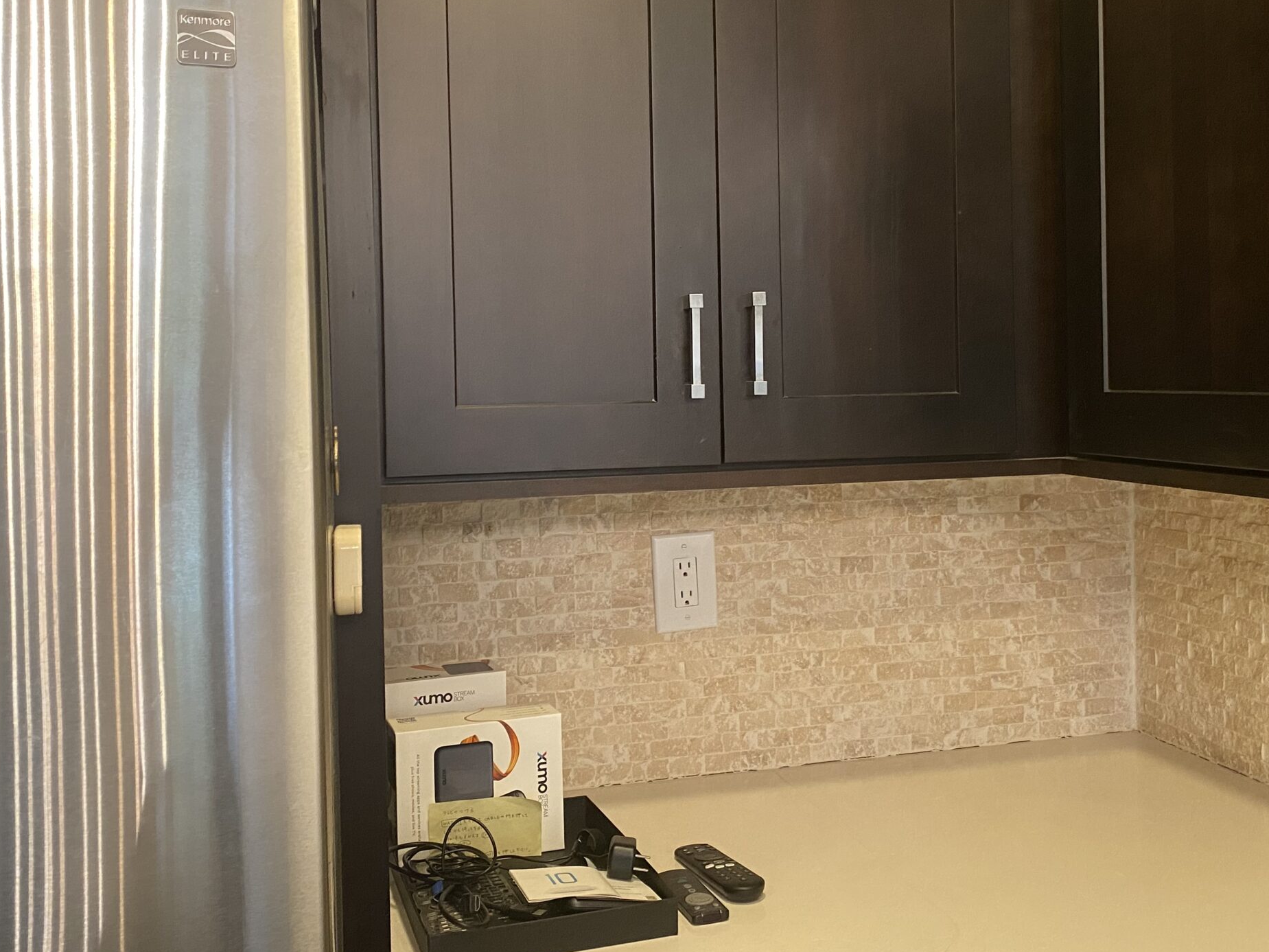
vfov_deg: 39.4
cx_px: 682
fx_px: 1320
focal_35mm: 36
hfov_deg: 51.3
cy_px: 367
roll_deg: +1.0
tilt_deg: -1.4
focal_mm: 4.25
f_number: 1.8
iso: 320
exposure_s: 1/60
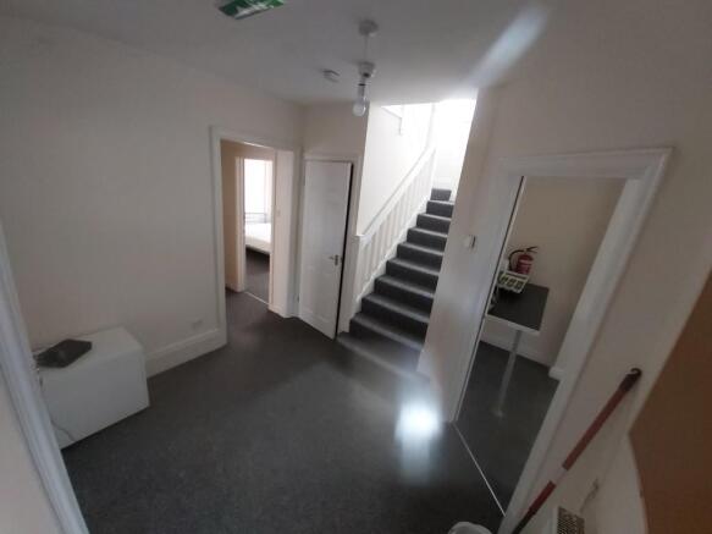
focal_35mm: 12
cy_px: 267
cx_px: 356
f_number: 2.2
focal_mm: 1.42
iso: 200
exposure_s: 1/50
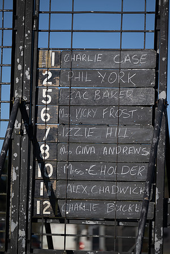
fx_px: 1346
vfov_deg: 10.8
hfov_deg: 7.2
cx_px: 85
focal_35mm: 190
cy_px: 127
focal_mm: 190
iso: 100
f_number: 2.8
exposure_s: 1/3200
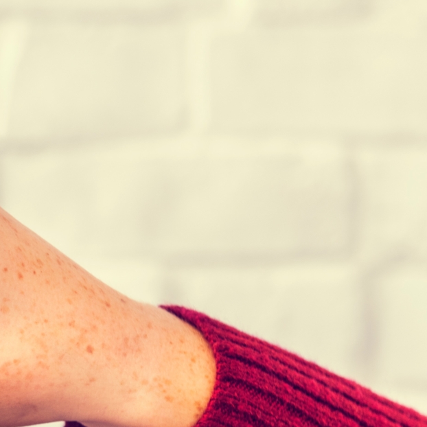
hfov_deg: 7.4
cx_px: -327
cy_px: 519
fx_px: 3224
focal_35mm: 231
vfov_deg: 7.5
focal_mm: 66
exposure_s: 1/125
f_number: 5
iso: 200
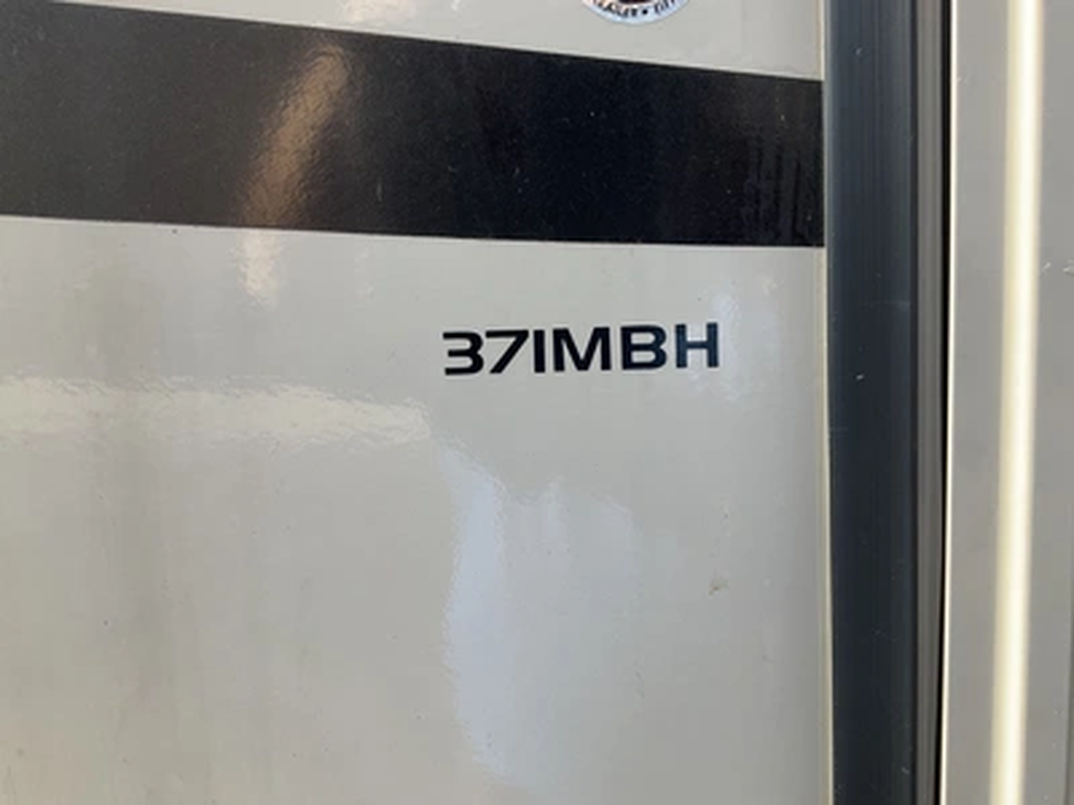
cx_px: 537
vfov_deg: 48.2
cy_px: 402
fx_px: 900
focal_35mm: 29
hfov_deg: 61.7
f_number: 1.8
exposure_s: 1/353
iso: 25
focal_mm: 3
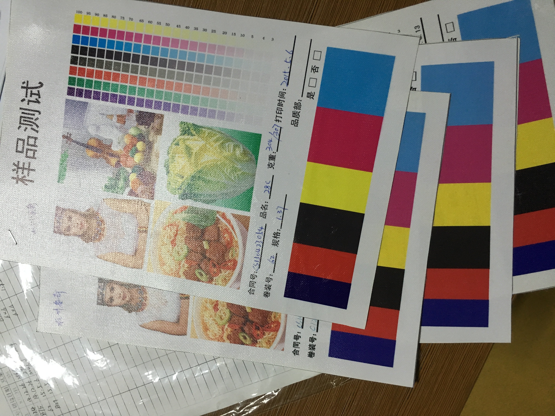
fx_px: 465
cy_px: 208
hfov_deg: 61.7
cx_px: 278
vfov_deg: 48.2
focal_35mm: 29
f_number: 2.2
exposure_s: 1/33
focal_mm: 4.15
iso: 125
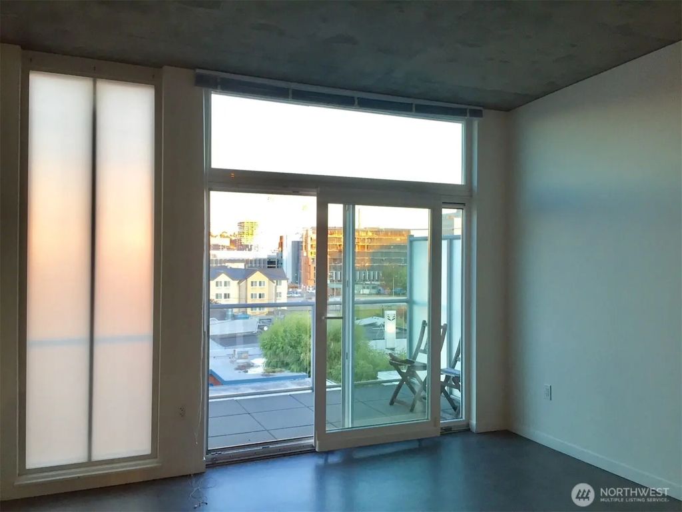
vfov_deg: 48.2
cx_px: 341
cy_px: 256
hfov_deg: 61.7
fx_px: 571
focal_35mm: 29
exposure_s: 1/40
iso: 40
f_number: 2.2
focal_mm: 4.15
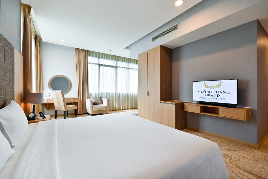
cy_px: 90
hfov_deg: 98.6
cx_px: 134
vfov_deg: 75.4
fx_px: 115
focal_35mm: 16
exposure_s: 1/25
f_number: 8
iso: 320
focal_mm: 15.5
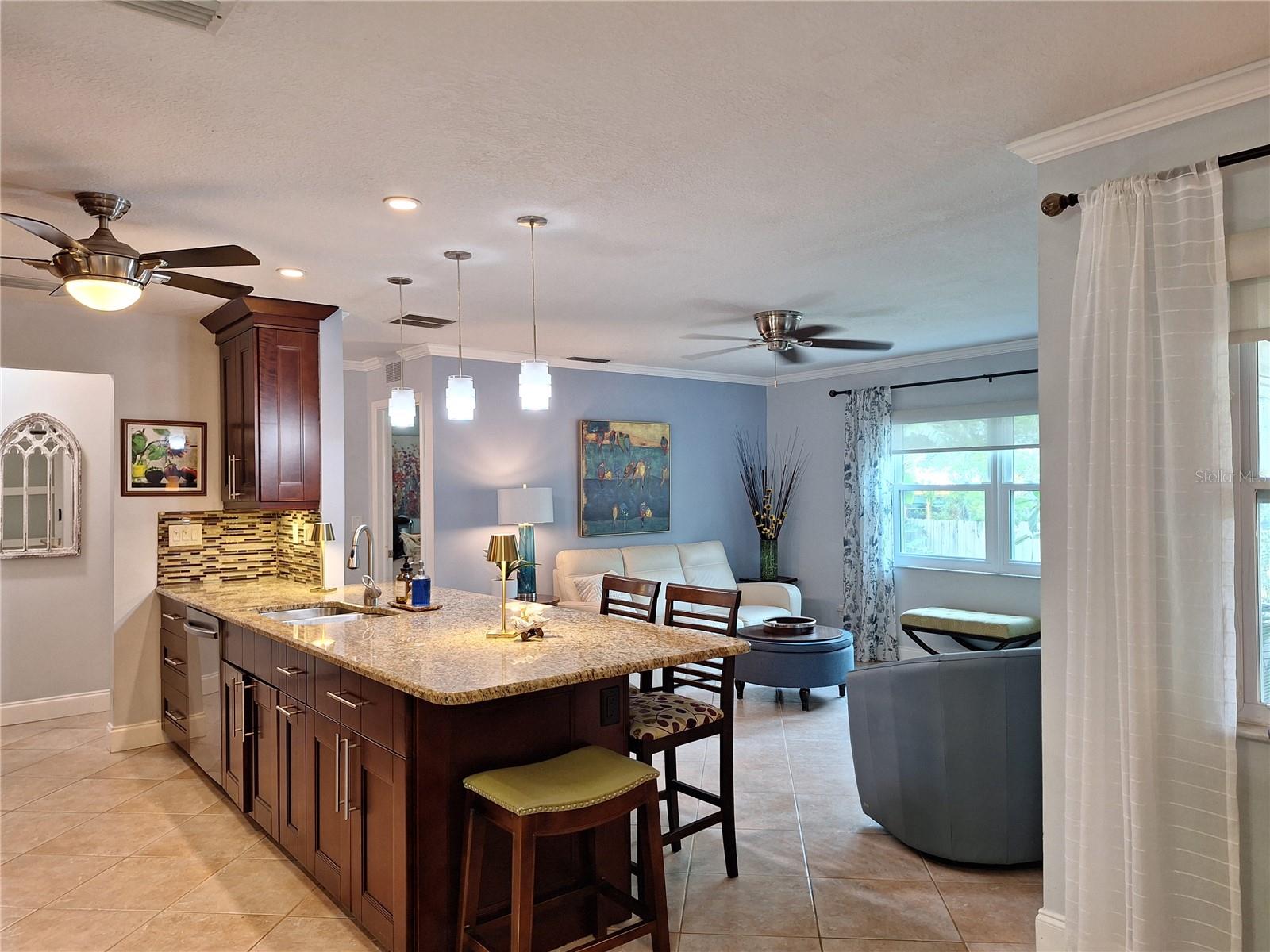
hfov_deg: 73.9
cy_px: 476
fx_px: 844
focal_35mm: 23
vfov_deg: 58.9
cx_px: 635
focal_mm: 5.54
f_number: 1.8
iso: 125
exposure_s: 1/40
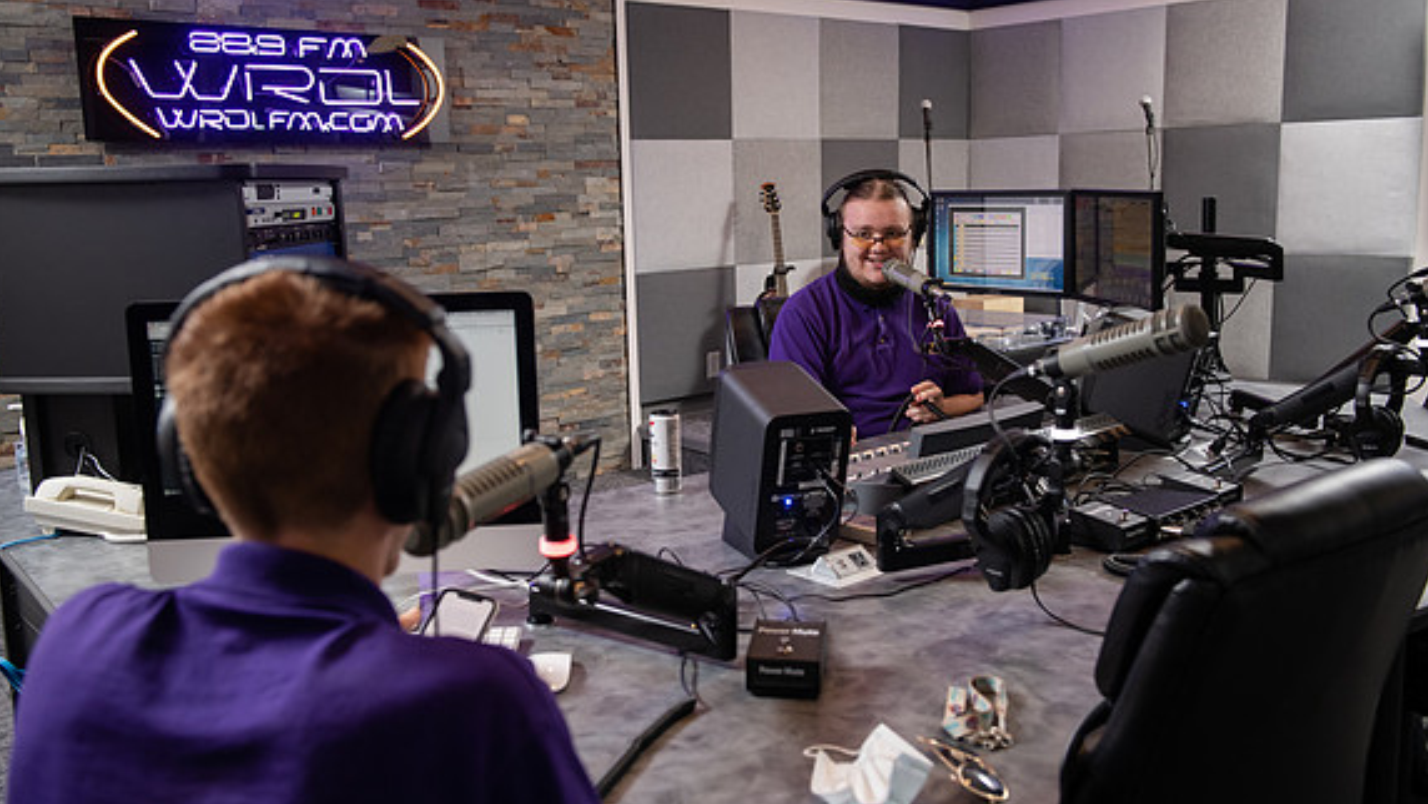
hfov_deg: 58.0
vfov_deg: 34.7
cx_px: 709
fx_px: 1288
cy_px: 398
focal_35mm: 34
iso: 1250
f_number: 4
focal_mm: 32
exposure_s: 1/125
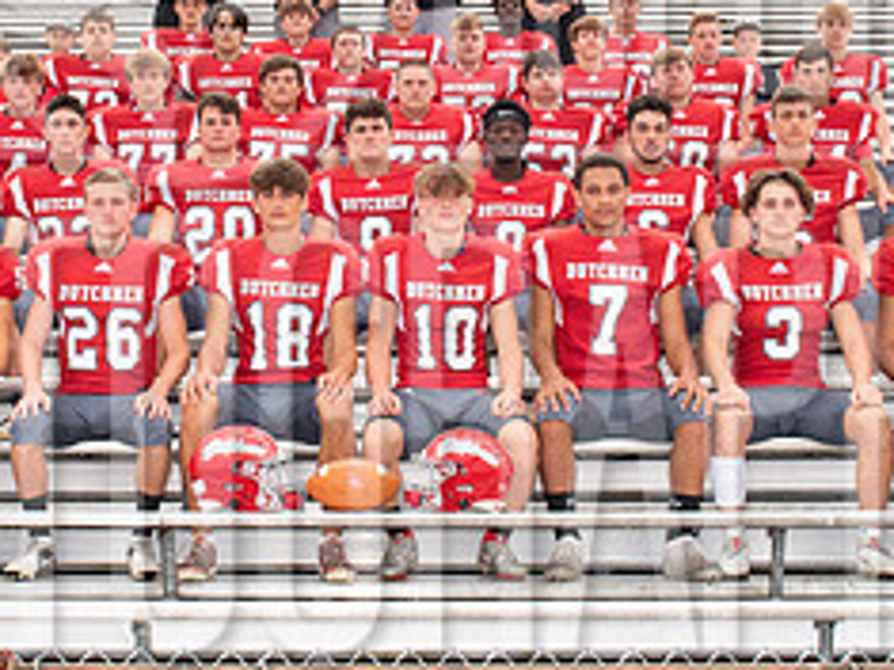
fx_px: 1936
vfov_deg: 19.5
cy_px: 211
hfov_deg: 25.9
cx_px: 334
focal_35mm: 75
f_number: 13
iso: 1100
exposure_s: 1/250
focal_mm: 24
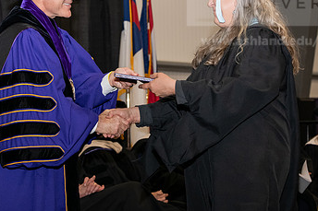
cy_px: 60
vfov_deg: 10.1
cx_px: 159
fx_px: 1192
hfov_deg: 15.2
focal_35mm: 135
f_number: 5.6
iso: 1600
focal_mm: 80
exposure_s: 1/200
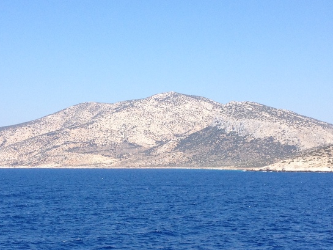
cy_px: 147
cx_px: 142
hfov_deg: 25.3
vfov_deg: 19.1
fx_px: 741
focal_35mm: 77
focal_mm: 4.28
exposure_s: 1/1346
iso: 50
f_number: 2.4
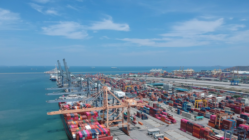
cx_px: 126
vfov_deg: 40.9
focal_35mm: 28
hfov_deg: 67.9
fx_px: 185
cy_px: 96
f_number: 2.6
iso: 100
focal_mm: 4.49
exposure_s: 1/1600
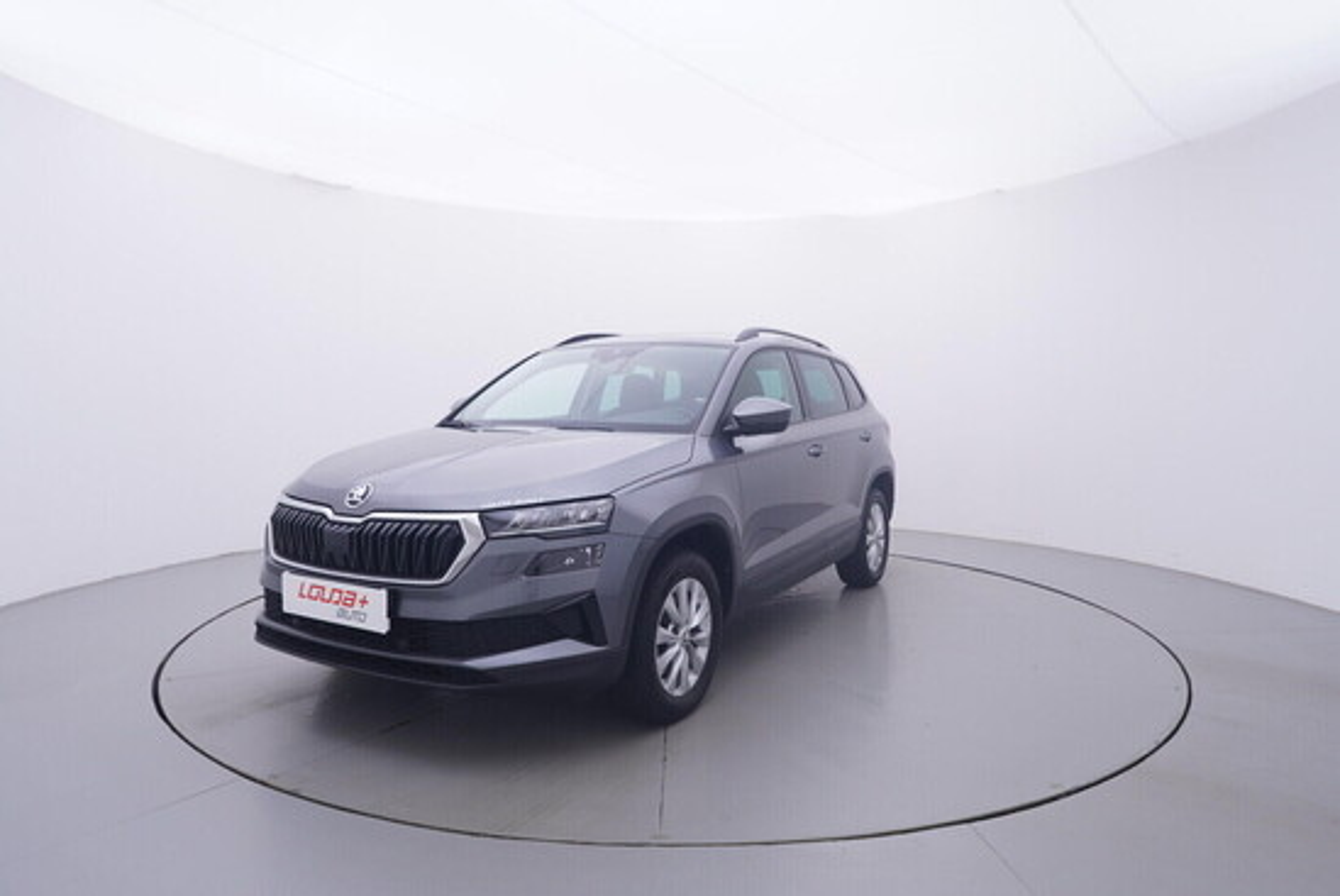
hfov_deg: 77.3
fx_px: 838
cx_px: 670
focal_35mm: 22
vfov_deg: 56.2
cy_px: 448
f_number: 5
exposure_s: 1/80
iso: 200
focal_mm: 15
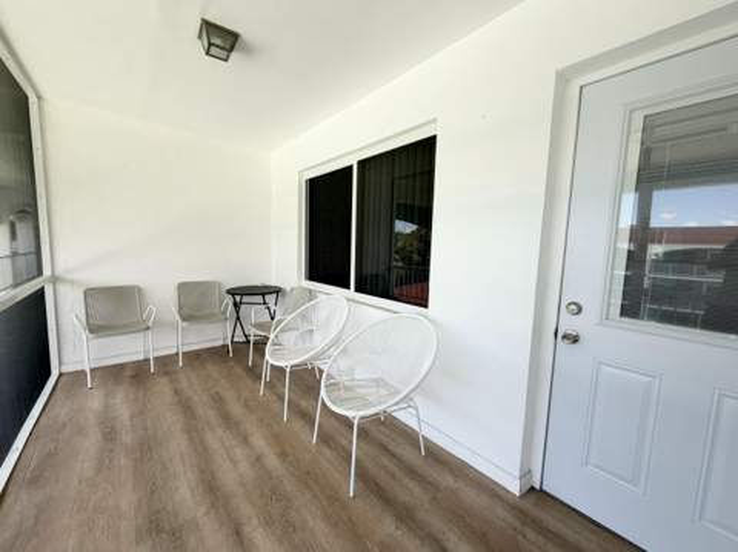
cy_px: 276
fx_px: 298
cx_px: 369
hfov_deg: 102.1
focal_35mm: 14
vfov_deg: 85.6
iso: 40
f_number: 2.2
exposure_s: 1/220
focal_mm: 2.22
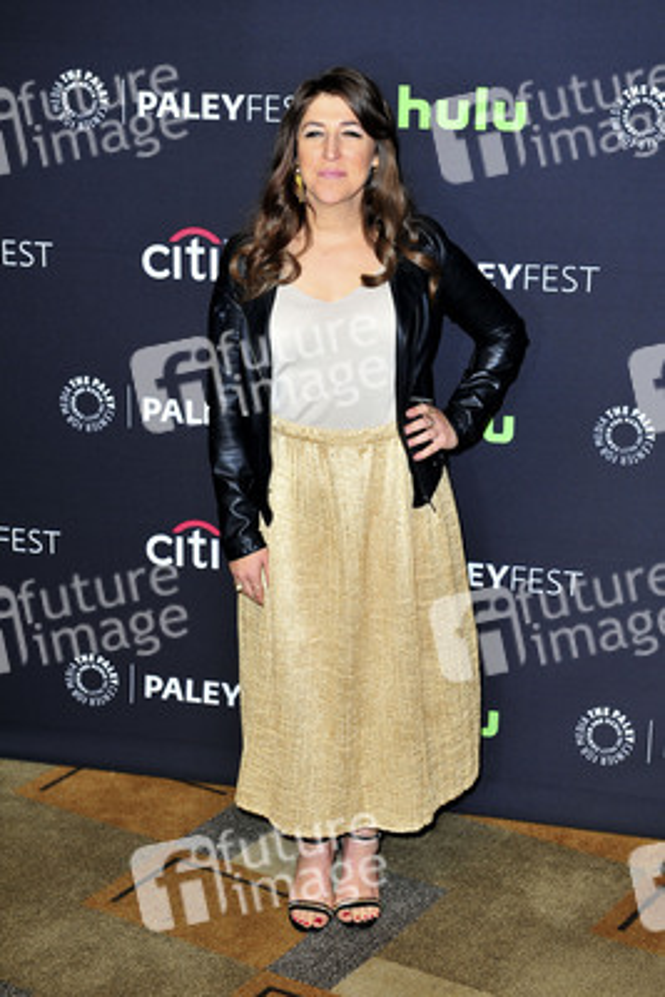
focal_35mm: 66
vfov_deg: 30.5
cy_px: 498
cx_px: 332
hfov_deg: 20.6
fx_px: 1827
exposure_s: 1/320
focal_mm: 66
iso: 500
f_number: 4.5
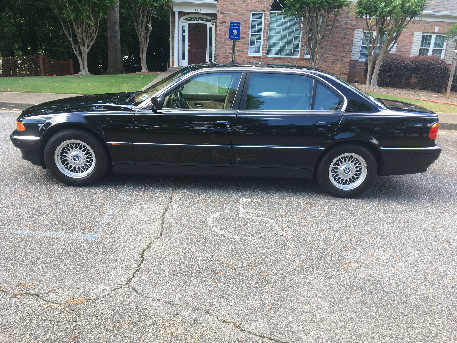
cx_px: 228
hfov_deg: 61.7
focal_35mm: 29
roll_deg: -2.7
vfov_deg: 48.2
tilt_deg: -18.6
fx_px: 383
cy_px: 172
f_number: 2.2
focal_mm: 4.15
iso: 25
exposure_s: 1/120
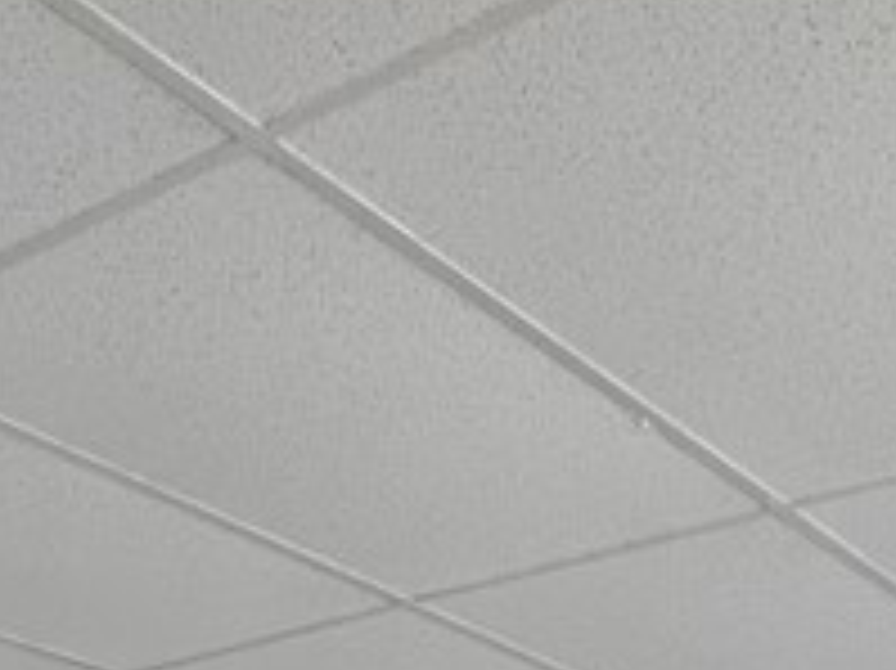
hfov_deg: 27.7
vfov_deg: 15.2
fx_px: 1733
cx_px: 54
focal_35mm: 67
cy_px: 1515
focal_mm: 1.57
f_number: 1.8
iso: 32
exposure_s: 1/134
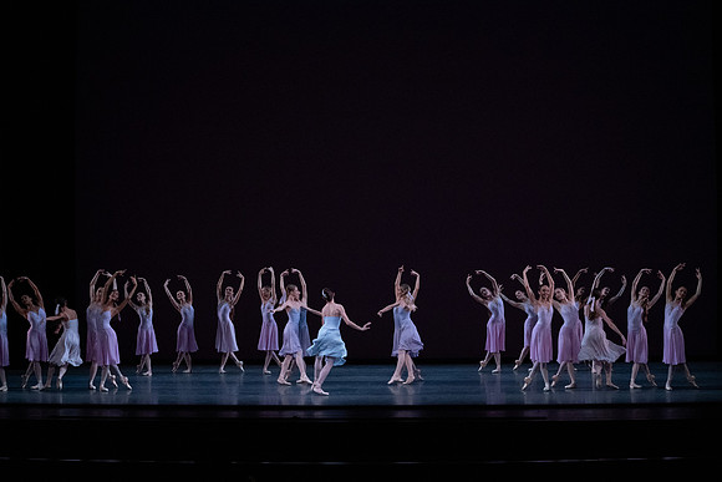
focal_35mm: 70
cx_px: 361
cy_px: 241
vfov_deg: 19.5
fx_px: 1404
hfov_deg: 28.8
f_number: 13
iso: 12800
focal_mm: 70
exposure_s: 1/400
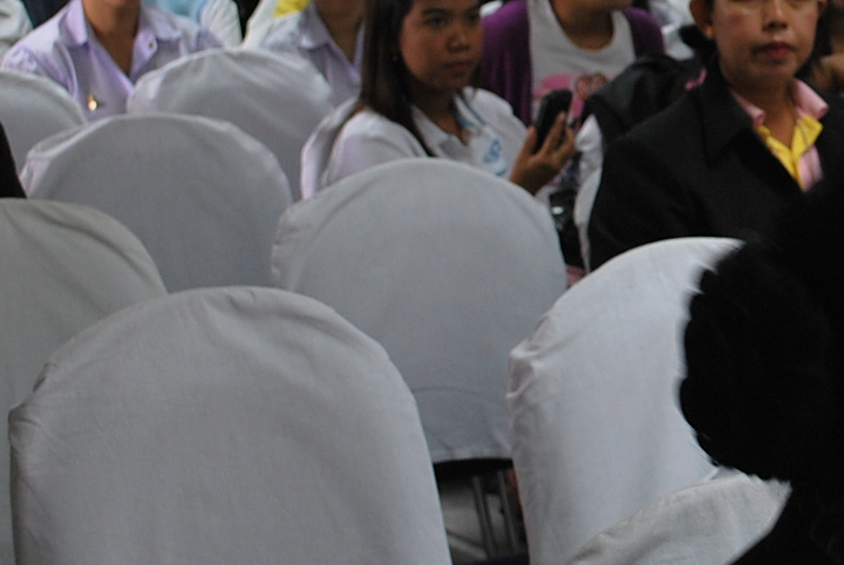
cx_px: 935
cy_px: 157
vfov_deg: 12.1
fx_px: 2652
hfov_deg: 17.5
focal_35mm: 113
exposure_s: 1/15
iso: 200
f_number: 5.6
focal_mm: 28
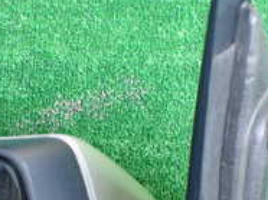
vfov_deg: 14.9
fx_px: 750
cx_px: 95
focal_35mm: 97
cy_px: 216
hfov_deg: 20.2
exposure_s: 1/125
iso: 800
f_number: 2.3
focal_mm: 5.4
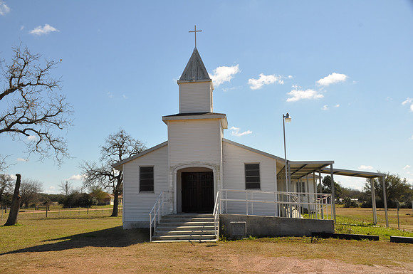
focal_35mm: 39
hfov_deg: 49.6
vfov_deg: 34.1
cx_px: 206
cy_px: 137
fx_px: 447
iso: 200
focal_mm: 26
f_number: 13
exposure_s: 1/160
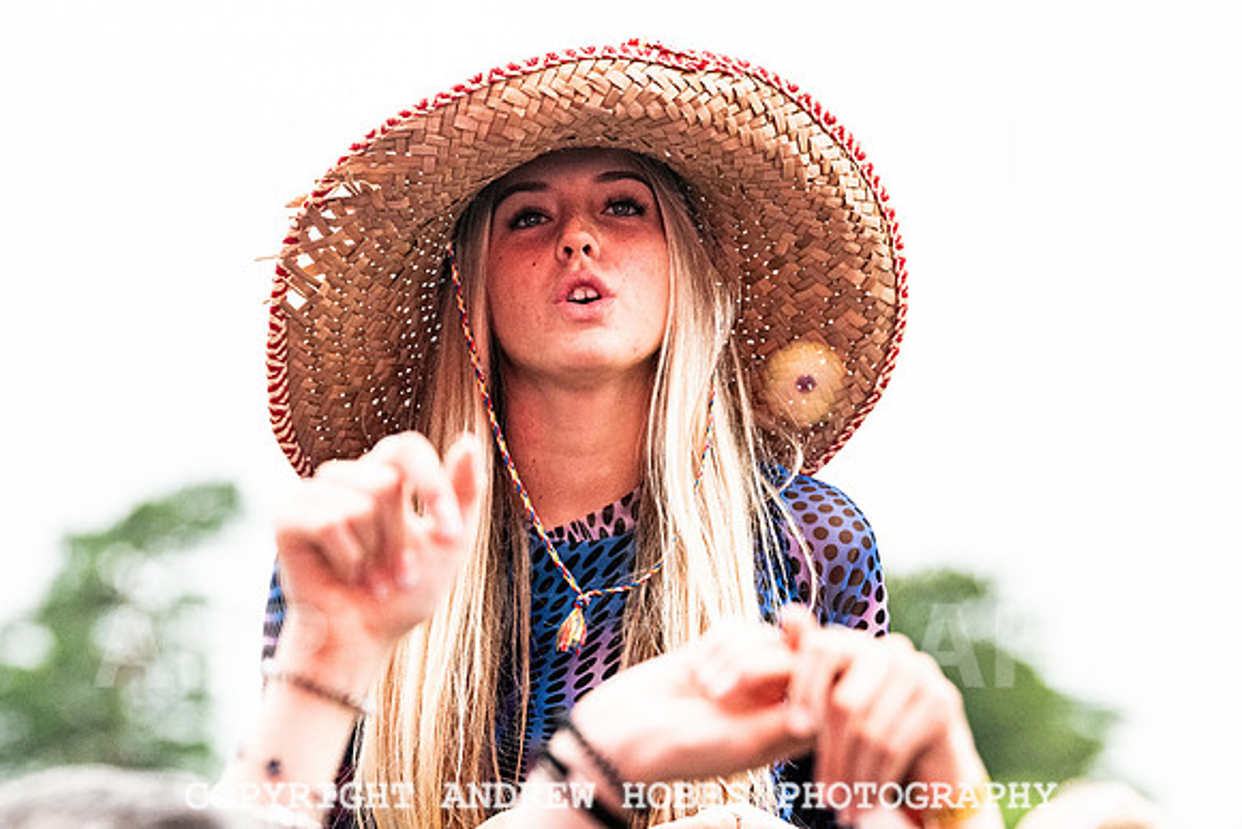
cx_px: 621
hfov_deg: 12.4
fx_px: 5703
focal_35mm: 165
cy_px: 322
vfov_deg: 8.3
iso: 1250
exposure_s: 1/2000
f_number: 4.5
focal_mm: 135
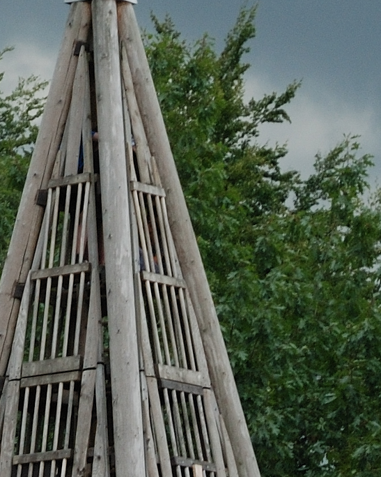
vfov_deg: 4.8
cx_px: -132
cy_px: 713
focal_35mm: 399
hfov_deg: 3.9
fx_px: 5625
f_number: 5
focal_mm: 50
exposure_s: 1/80
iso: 200
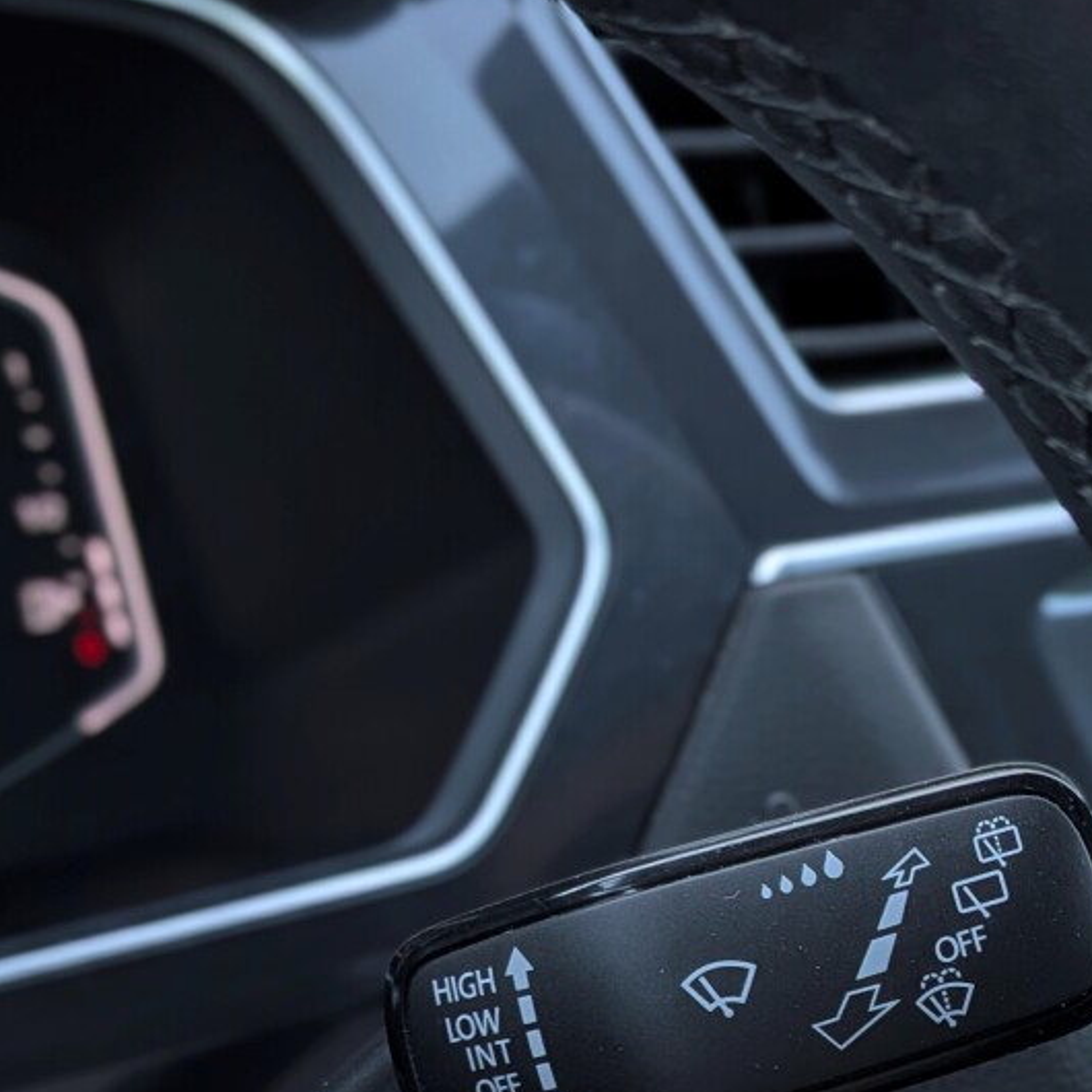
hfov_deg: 26.7
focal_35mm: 64
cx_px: 723
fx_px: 2284
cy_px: 958
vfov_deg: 26.1
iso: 36
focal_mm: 4.53
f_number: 1.7
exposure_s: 1/90
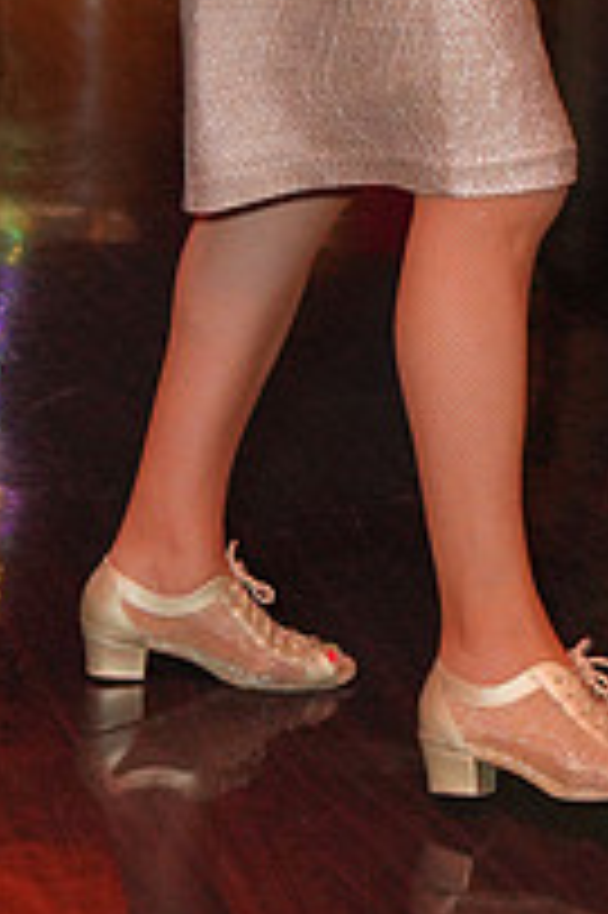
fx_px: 3629
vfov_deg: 13.9
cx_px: 777
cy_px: -243
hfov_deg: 9.4
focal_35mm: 143
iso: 4000
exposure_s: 1/200
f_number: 4
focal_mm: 50
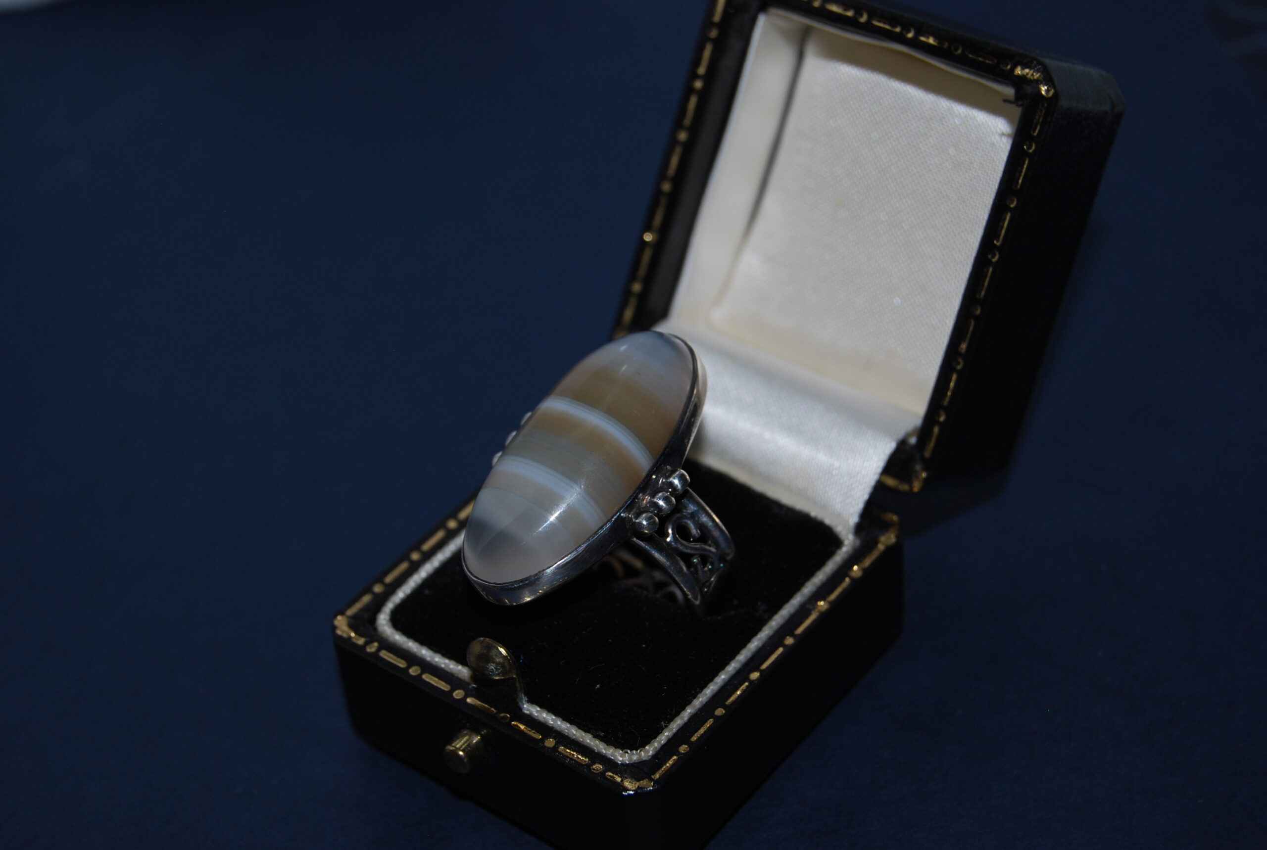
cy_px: 425
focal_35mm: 82
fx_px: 2909
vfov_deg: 16.6
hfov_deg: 24.6
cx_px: 634
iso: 200
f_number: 5.6
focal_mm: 55
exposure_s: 1/60
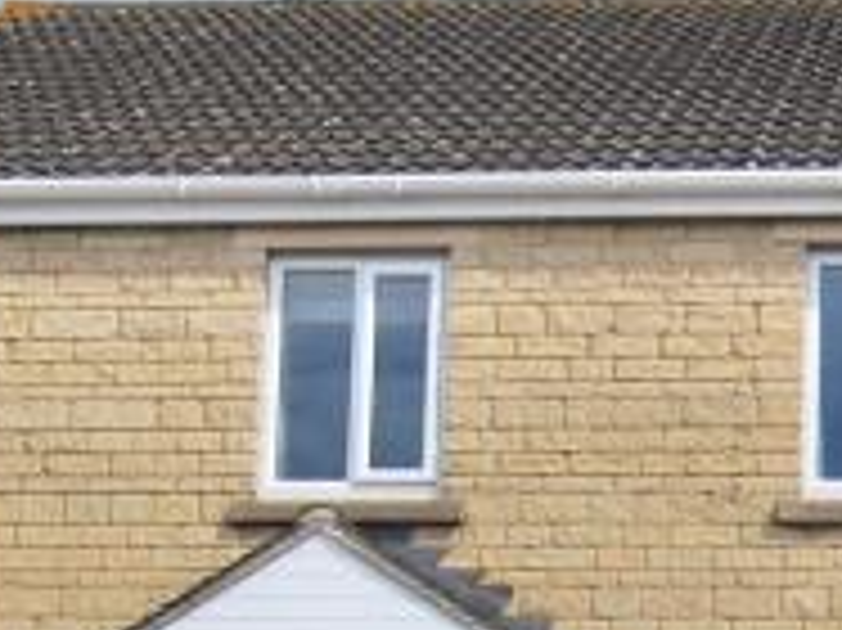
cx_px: 797
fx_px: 2018
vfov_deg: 16.5
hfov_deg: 22.8
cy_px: 891
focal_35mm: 83
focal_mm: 12
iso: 400
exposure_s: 1/3200
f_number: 5.6
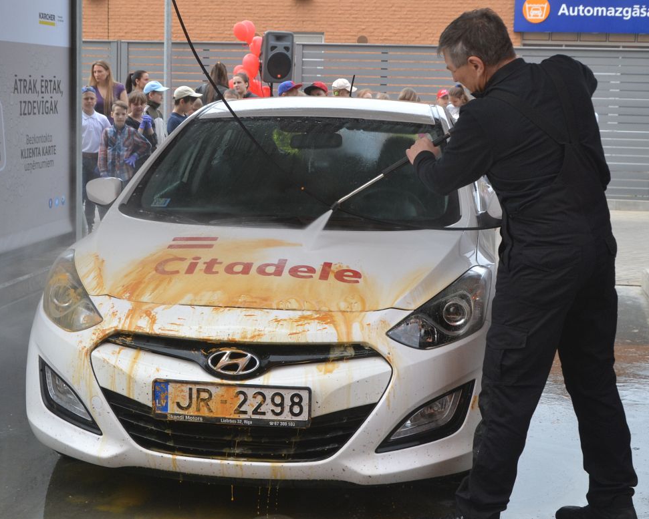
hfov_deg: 32.1
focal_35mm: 59
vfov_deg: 25.9
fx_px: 1128
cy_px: 259
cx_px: 294
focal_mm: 27
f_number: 10
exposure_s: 1/200
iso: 400
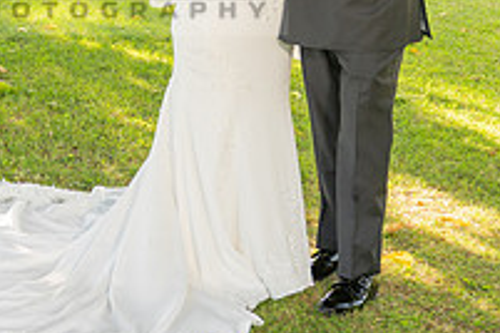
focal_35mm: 105
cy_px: 29
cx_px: 202
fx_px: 1458
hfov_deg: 19.4
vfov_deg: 12.9
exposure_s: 1/200
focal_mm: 31
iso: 200
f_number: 3.5
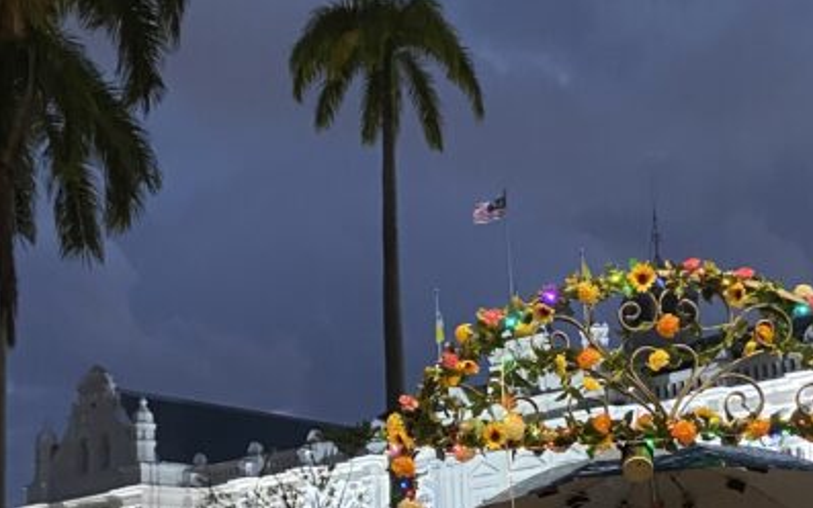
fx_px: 1573
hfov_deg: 29.0
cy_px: 455
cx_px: 457
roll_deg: +2.6
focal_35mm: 71
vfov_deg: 18.1
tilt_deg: +12.1
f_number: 1.8
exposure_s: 1/33
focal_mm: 4.25
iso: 500
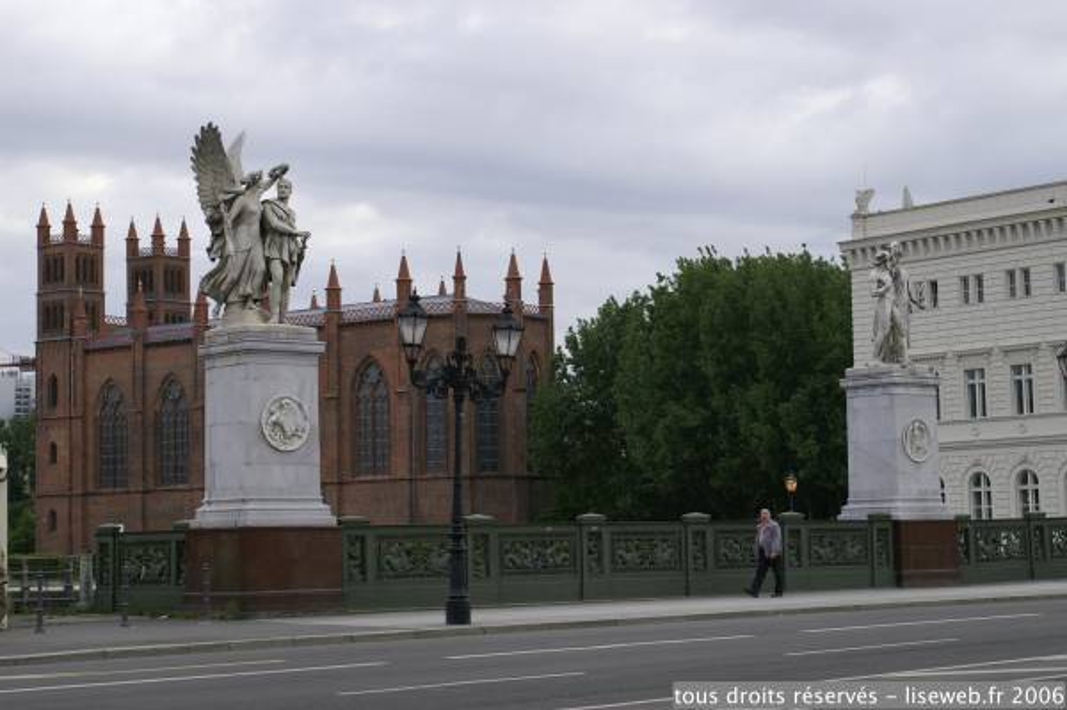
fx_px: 2221
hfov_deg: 27.0
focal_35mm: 75
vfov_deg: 18.2
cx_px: 534
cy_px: 355
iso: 100
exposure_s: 1/100
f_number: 9
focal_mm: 50
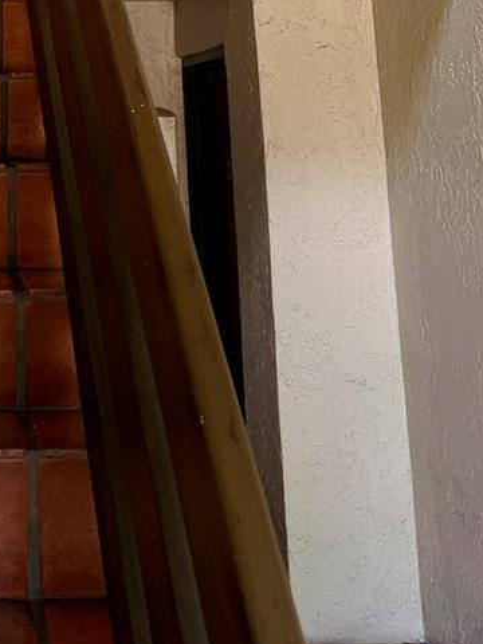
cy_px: -121
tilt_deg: +15.0
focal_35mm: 60
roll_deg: +0.2
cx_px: -39
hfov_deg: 23.1
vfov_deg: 28.2
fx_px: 1116
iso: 64
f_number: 1.78
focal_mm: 6.76
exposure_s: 1/121
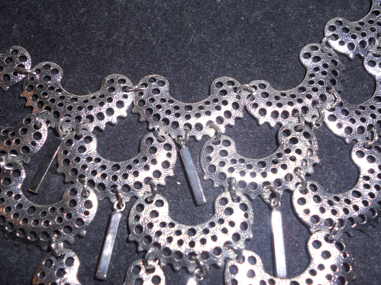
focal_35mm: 32
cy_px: 142
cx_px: 190
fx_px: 352
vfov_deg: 44.2
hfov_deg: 56.8
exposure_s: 1/25
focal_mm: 5.8
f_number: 8.8
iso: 80
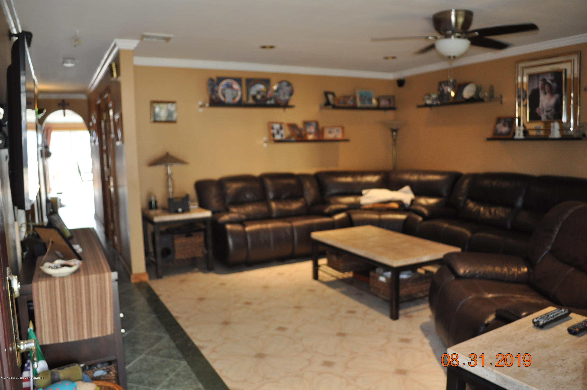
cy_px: 195
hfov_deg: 67.4
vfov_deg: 47.8
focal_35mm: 27
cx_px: 294
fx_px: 440
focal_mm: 18
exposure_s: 1/90
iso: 800
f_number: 3.5
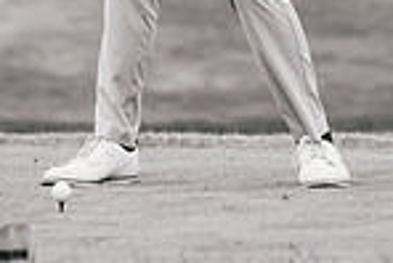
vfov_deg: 3.2
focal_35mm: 435
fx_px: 4753
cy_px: -201
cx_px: 167
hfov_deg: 4.7
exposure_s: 1/3200
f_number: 2.8
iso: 640
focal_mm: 107
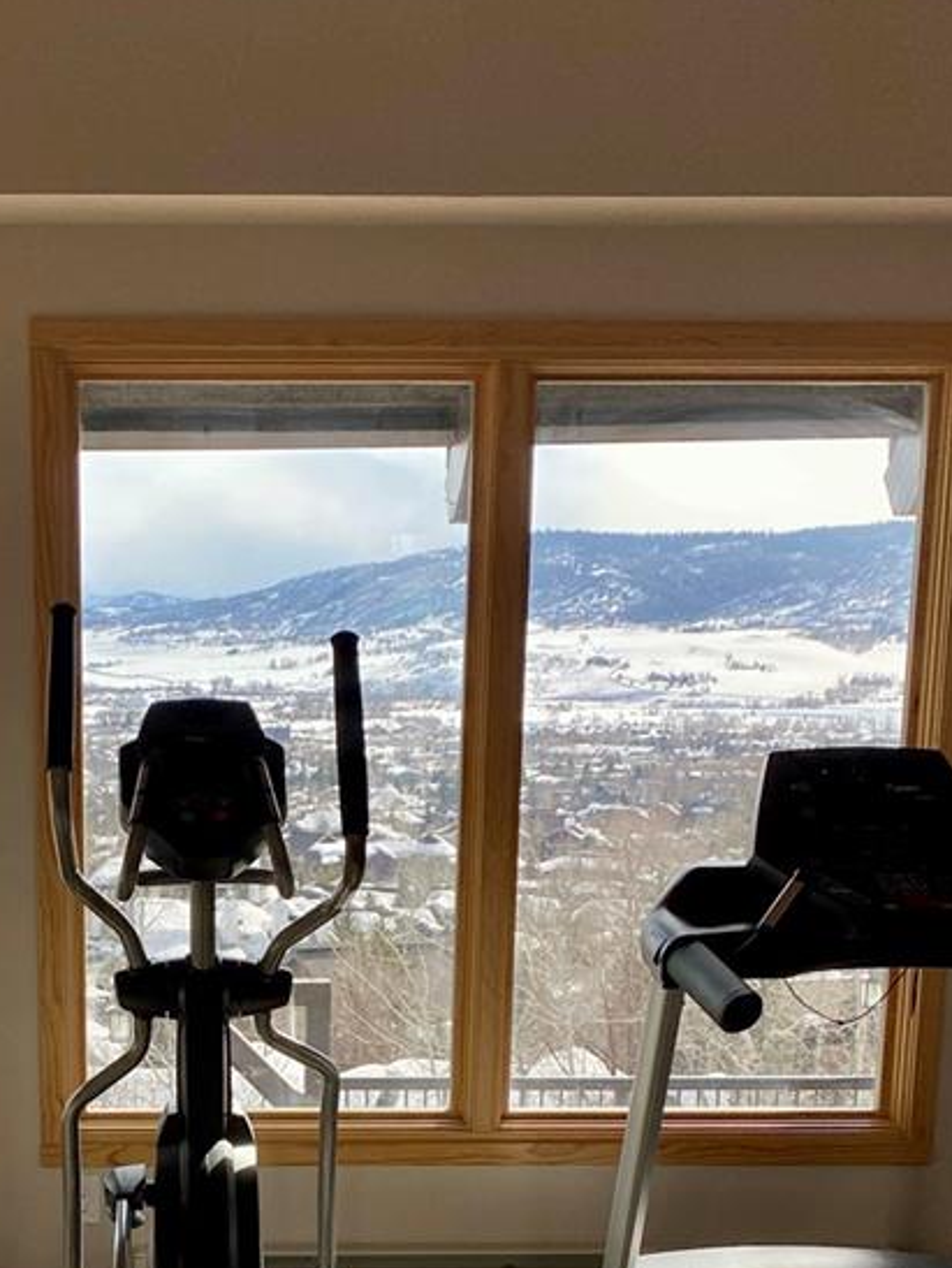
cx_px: 190
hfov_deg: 25.3
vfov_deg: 32.6
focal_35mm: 57
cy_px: 1062
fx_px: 2088
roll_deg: -0.3
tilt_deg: -9.6
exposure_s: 1/673
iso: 32
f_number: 1.8
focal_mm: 4.25
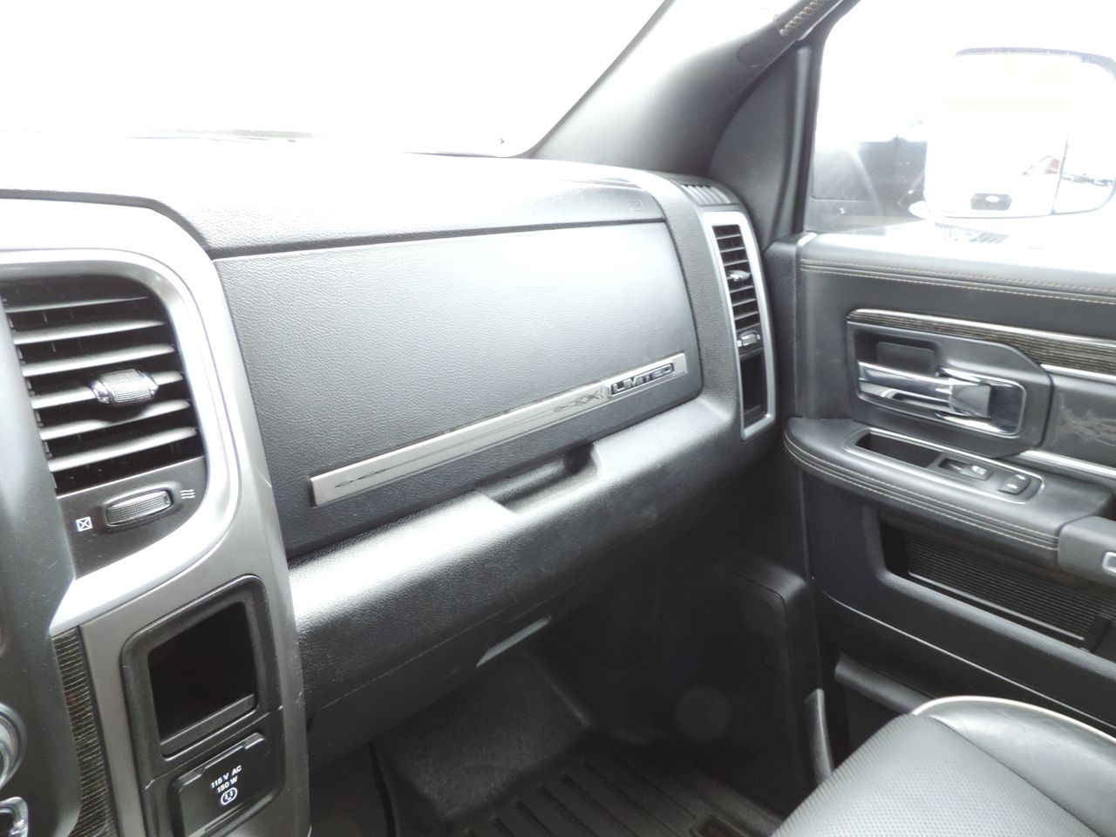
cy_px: 418
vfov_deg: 56.8
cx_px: 558
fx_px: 774
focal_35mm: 24
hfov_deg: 71.6
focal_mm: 4.3
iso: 320
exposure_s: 1/30
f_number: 3
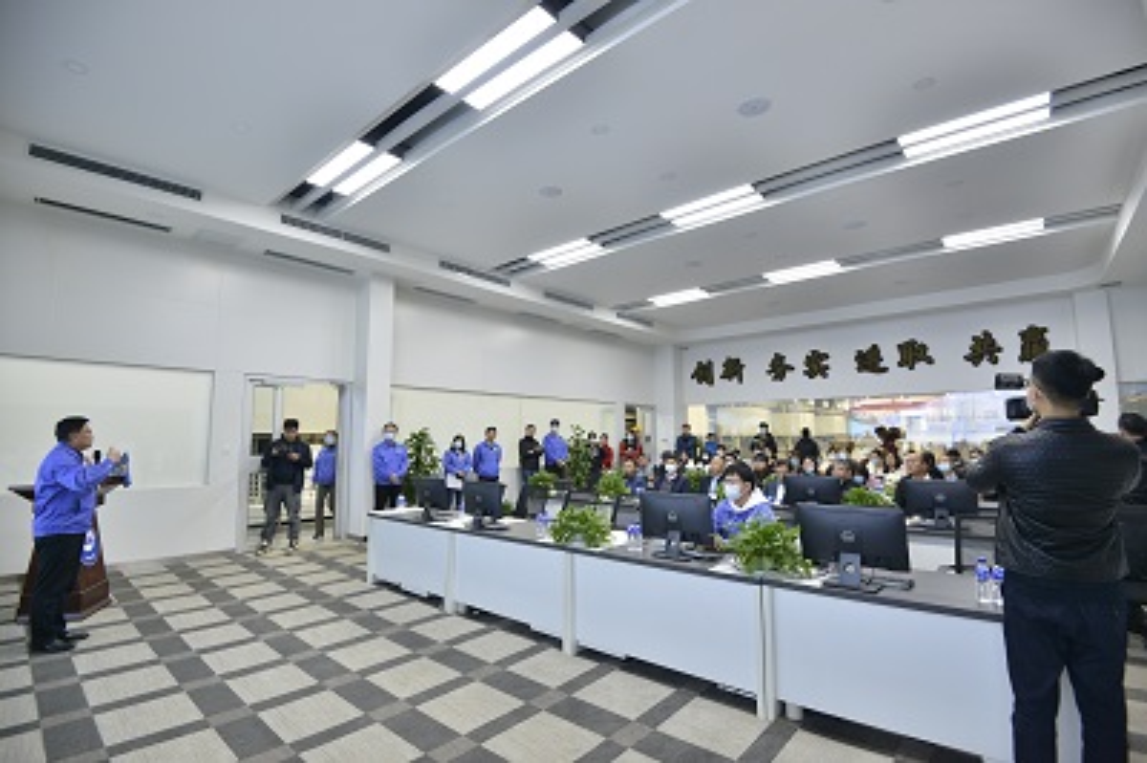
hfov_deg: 96.8
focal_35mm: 16
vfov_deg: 73.6
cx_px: 574
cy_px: 382
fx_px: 509
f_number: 4.5
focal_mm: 16
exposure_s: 1/100
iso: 1250
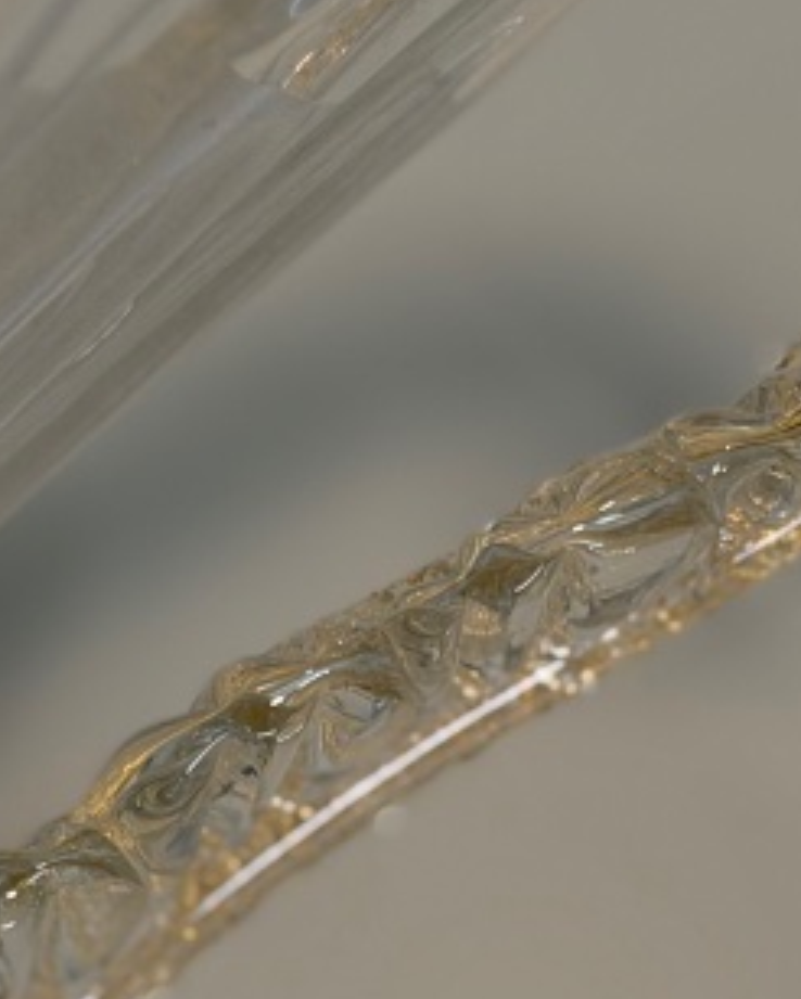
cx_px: 466
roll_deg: -0.9
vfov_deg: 10.5
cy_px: 895
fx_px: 5417
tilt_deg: +9.8
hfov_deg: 8.5
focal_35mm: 183
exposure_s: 1/50
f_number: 1.78
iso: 80
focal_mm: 6.76
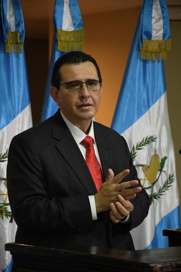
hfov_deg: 9.7
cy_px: 136
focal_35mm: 142
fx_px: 1071
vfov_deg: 14.4
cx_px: 90
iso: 3200
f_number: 5.6
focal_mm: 95
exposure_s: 1/160
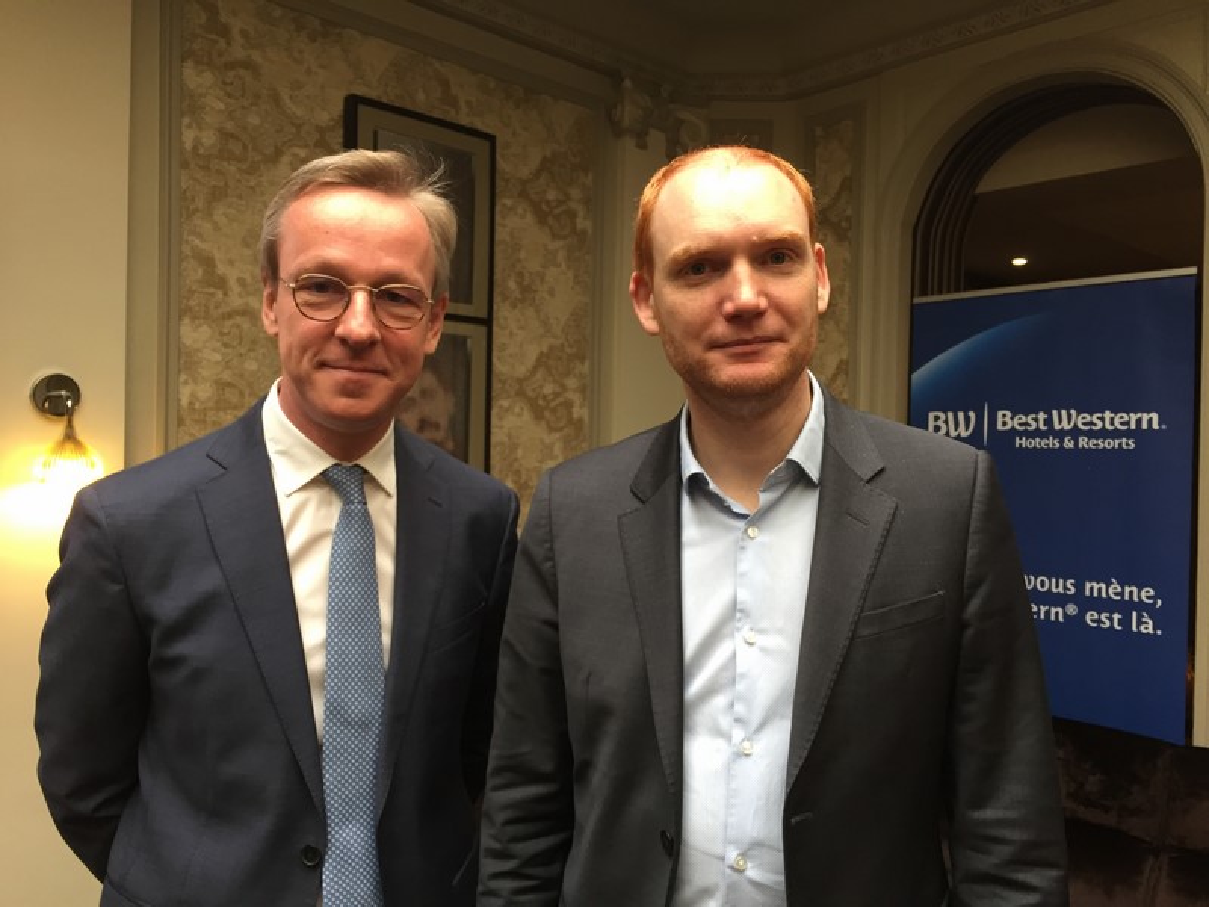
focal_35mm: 29
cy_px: 454
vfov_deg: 48.2
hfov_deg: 61.7
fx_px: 1013
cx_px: 604
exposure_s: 1/33
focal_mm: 4.15
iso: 100
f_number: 2.2
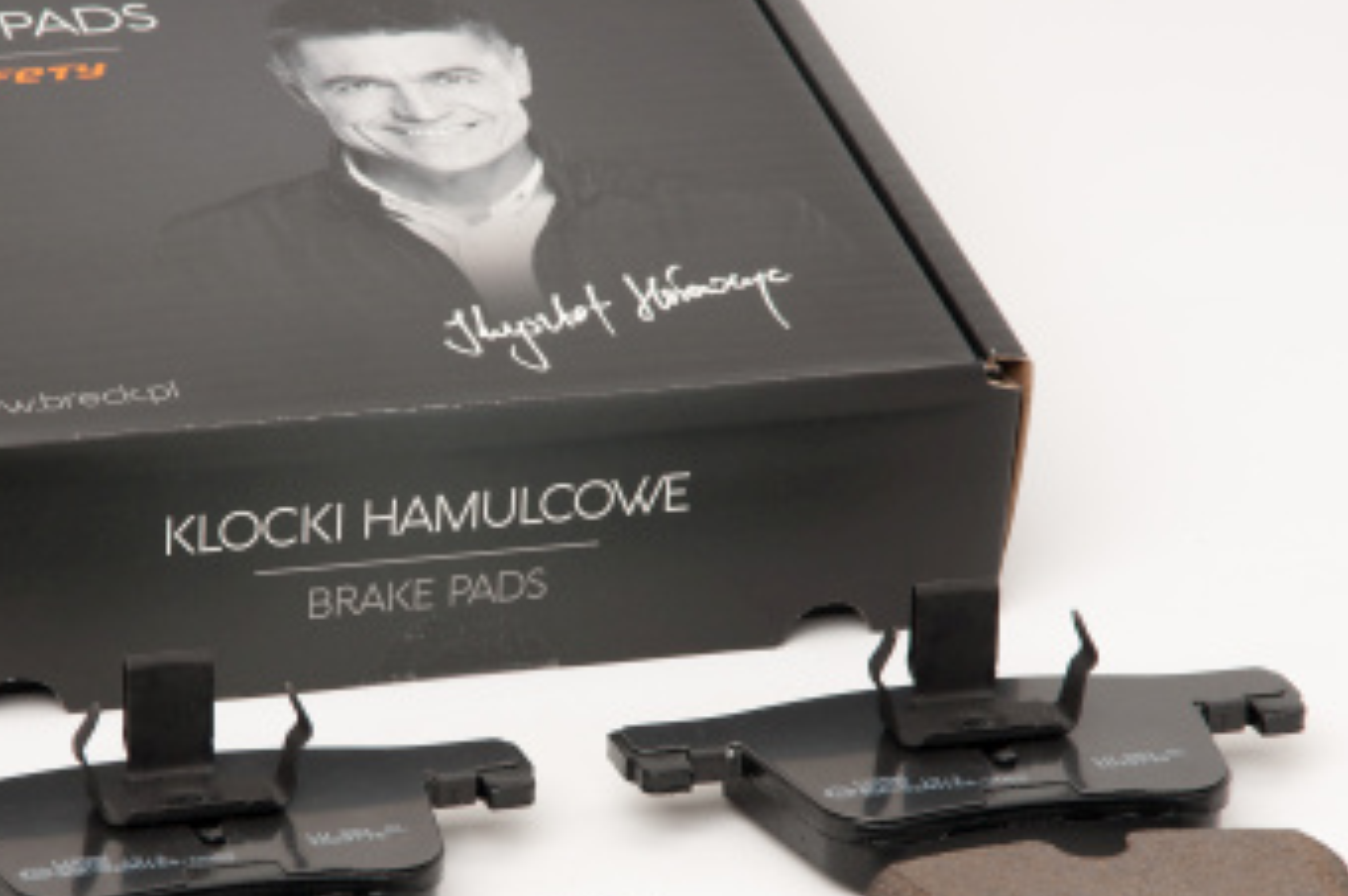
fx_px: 5948
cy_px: 480
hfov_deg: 12.9
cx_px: 559
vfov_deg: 8.6
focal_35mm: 159
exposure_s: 1/200
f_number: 11
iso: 100
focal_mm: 60
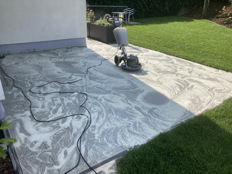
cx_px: 116
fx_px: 188
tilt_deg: -25.7
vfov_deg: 49.7
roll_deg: -2.1
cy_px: 87
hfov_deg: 63.4
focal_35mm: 28
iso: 20
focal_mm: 3.99
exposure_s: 1/1499
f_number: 1.8
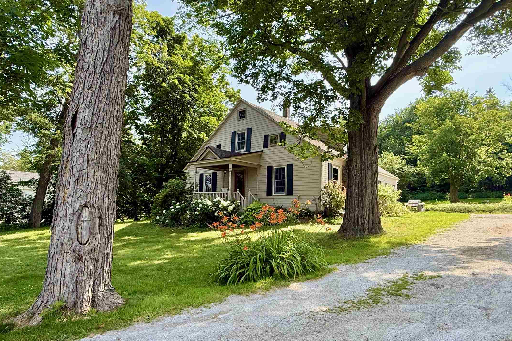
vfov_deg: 59.4
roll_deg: -0.8
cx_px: 248
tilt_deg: +4.6
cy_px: 189
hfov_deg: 81.2
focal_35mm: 21
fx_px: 299
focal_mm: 2.22
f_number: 2.2
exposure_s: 1/403
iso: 64
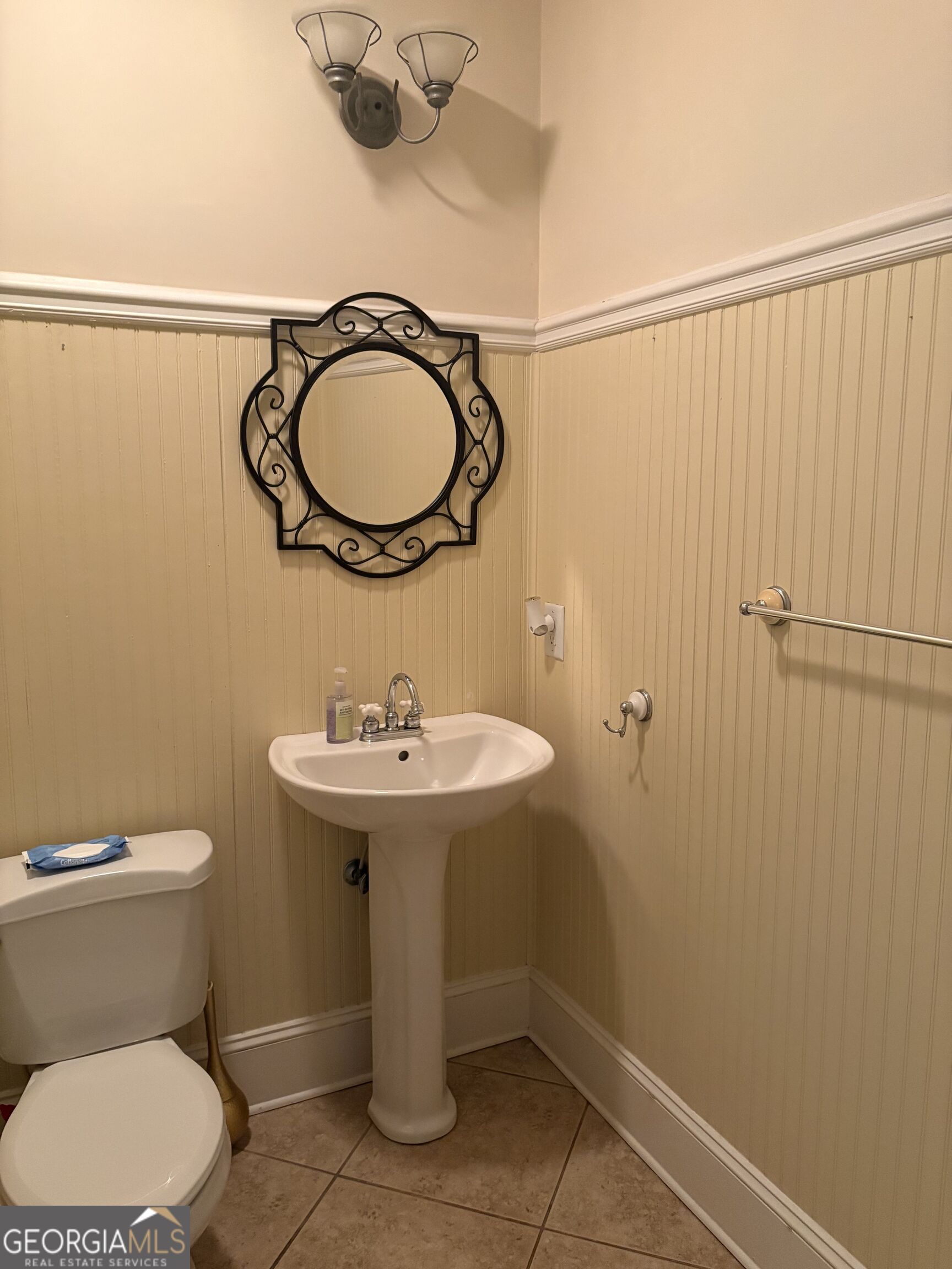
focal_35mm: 26
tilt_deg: -7.4
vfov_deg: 67.3
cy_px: 634
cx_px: 476
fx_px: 953
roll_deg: +0.2
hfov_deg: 53.1
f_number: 1.6
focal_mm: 5.96
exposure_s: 1/40
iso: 500
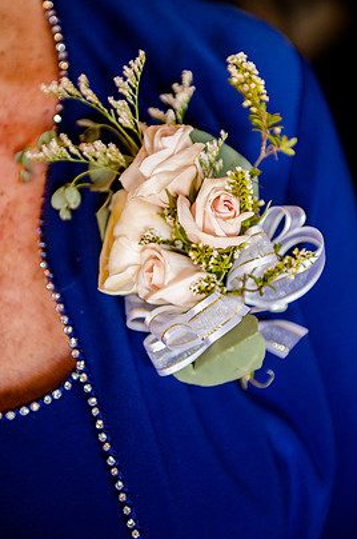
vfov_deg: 26.0
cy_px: 261
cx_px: 167
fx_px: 1164
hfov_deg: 17.4
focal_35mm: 78
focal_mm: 70
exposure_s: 1/400
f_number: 2.8
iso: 2500
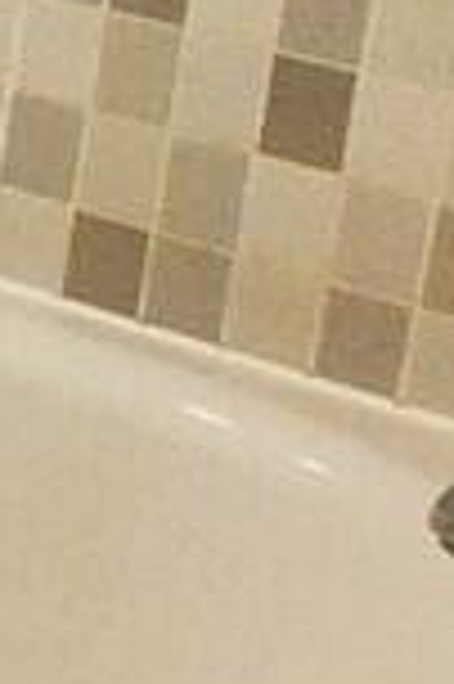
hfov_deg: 6.3
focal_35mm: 91
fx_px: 1725
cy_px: 236
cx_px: -1807
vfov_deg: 22.3
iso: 320
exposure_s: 1/50
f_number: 2.2
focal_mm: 2.2
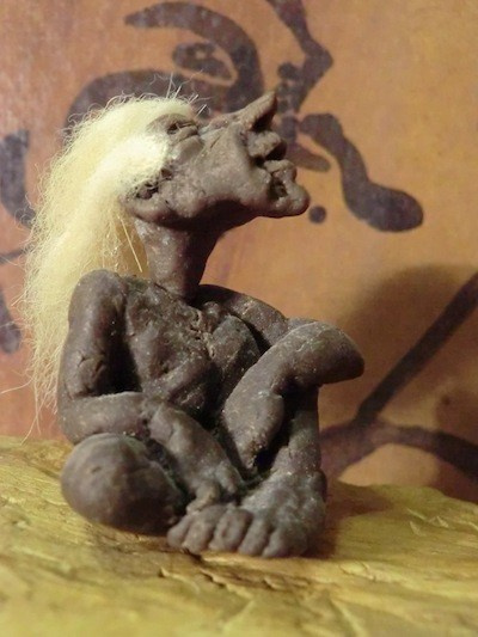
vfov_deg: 46.8
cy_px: 318
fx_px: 736
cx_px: 239
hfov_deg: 36.0
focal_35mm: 40
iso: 1600
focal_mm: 7.1
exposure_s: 1/50
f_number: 3.8
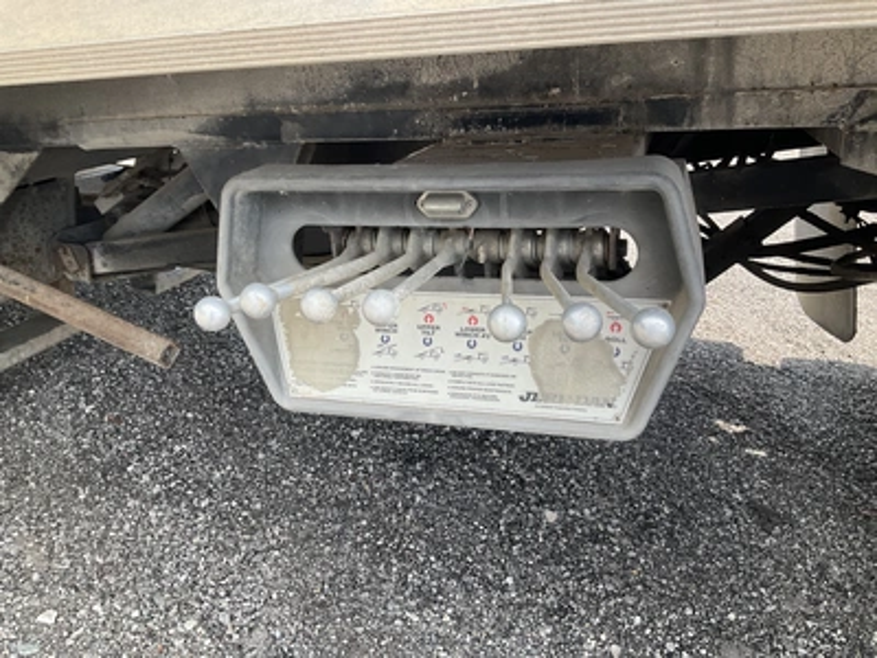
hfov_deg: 61.7
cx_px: 438
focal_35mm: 29
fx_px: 735
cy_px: 329
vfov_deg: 48.2
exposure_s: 1/233
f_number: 1.8
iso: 20
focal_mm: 3
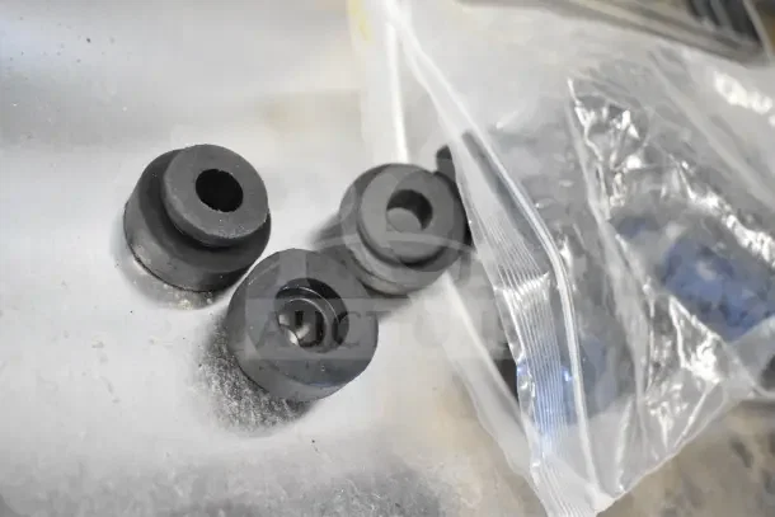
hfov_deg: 49.5
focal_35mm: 39
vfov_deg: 34.2
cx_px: 388
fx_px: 840
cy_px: 258
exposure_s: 1/80
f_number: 4.5
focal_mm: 26
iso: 6400
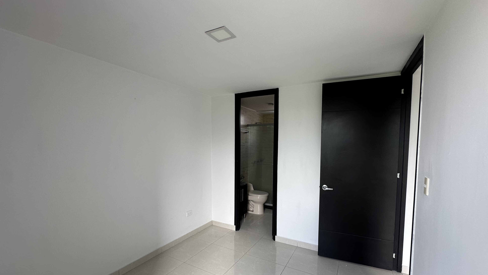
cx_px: 243
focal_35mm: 16
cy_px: 156
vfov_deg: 66.8
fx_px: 207
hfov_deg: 99.4
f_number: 2.2
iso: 64
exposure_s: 1/99
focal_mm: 2.22
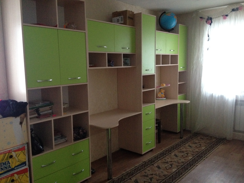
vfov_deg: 40.7
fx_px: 247
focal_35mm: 35
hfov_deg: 52.6
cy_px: 92
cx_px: 122
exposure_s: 1/15
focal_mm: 4.28
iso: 400
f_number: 2.4
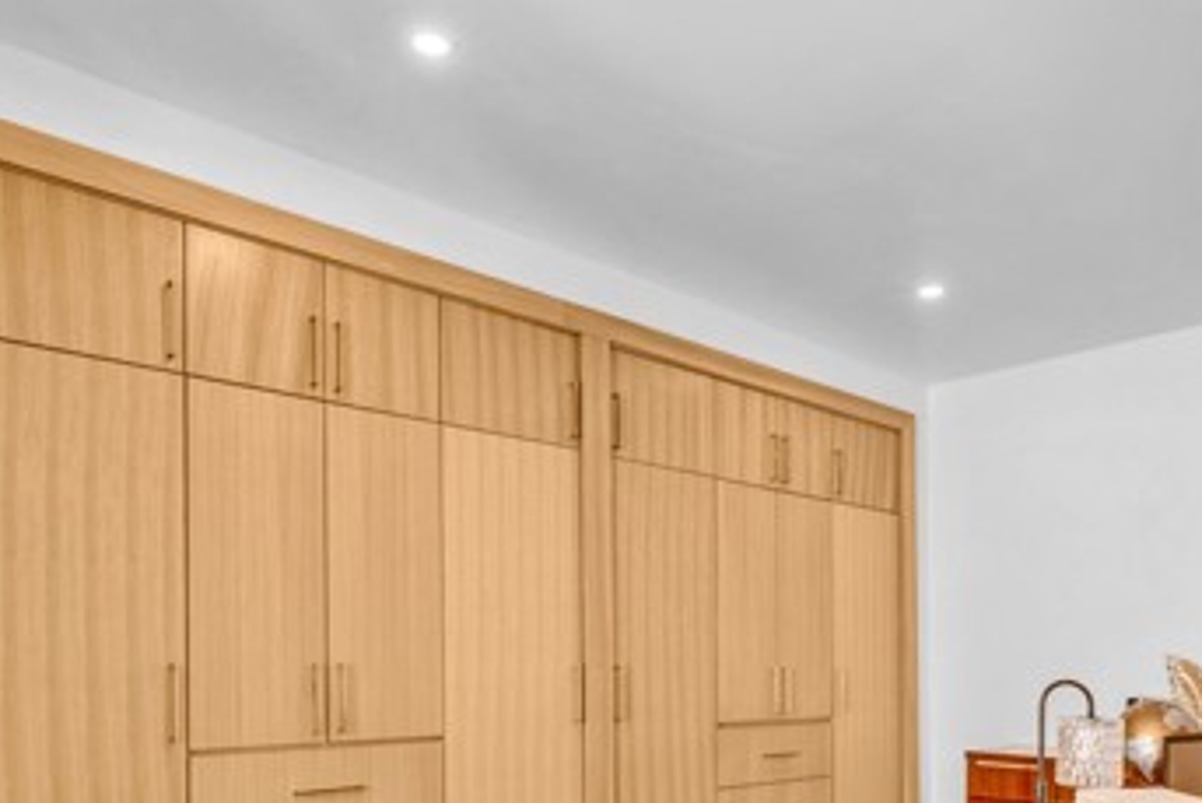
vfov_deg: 41.8
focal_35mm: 29
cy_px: 682
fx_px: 982
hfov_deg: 62.6
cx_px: 690
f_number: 8
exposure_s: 1/30
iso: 640
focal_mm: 10.5
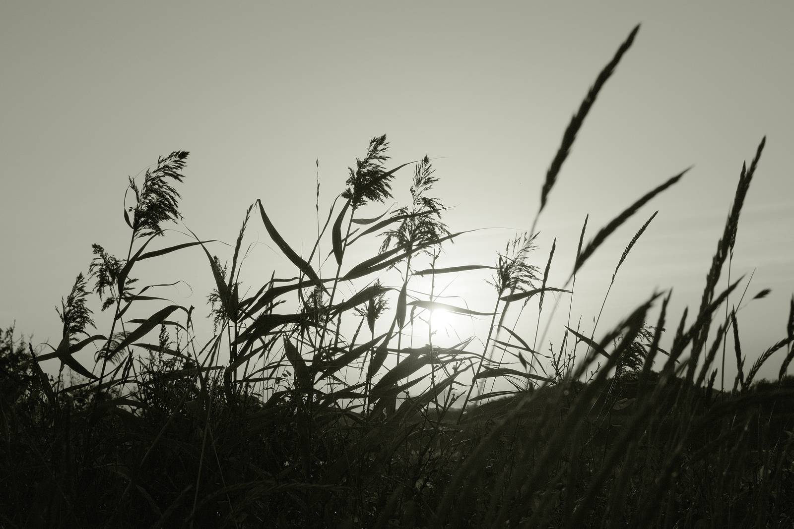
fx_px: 1235
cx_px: 397
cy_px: 264
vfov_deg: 24.2
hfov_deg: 35.6
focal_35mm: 56
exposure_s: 1/1700
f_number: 11
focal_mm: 37.6
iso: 640
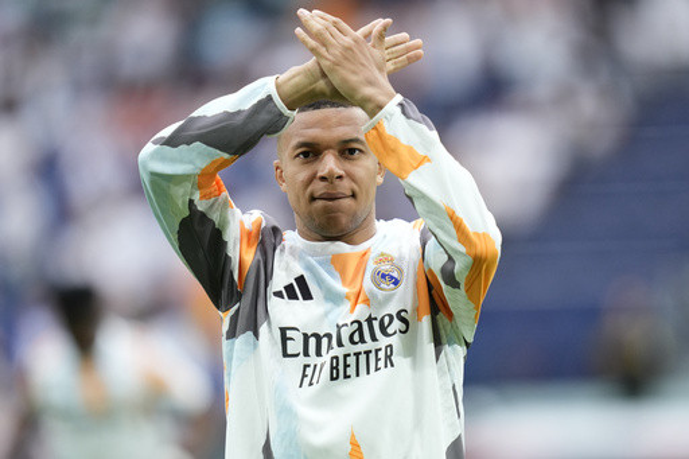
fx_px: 7653
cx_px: 344
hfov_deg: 5.2
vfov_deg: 3.4
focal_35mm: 400
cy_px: 230
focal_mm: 400
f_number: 2.8
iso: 1600
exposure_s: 1/1600
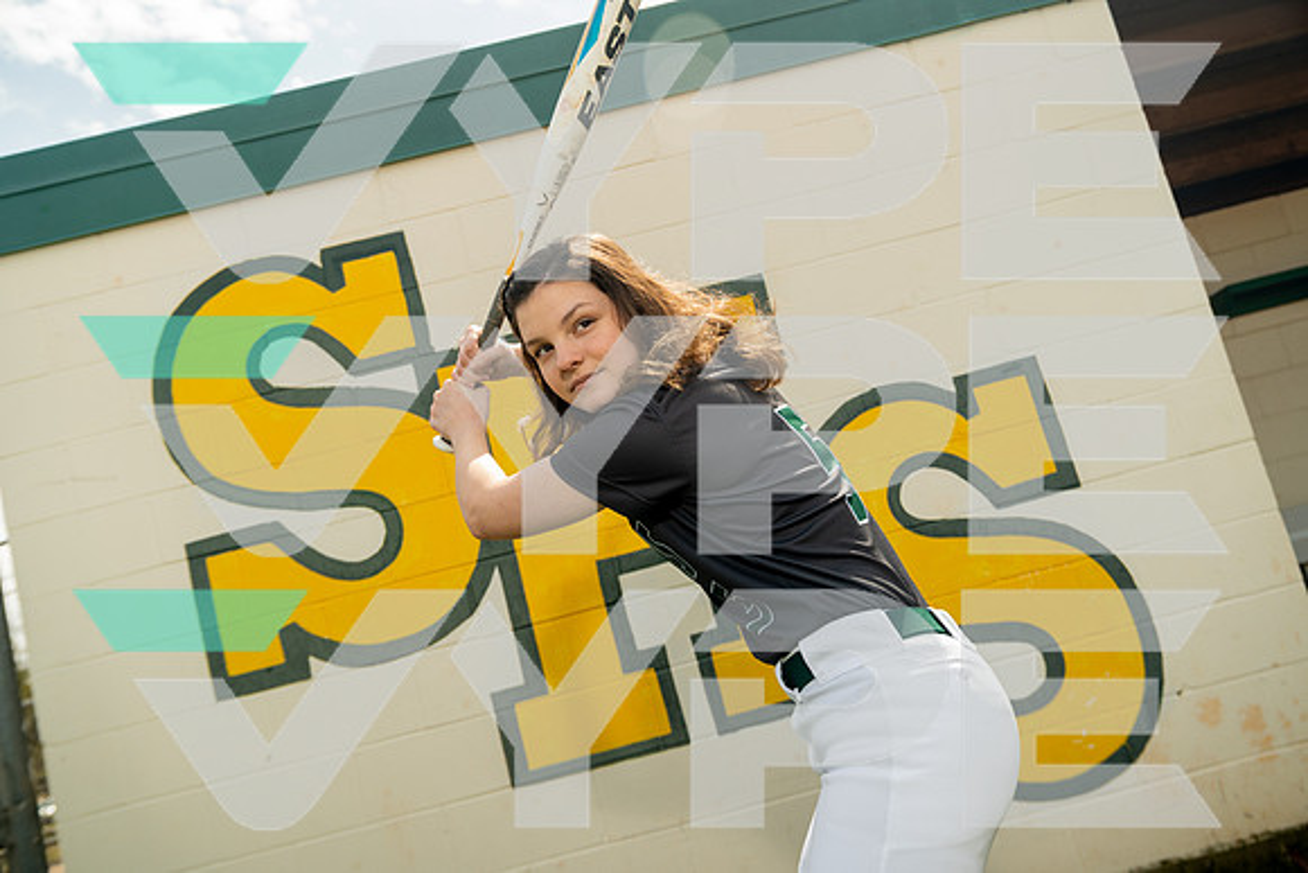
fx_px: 1199
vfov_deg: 40.0
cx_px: 654
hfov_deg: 57.2
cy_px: 436
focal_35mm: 33
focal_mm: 33
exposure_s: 1/250
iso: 250
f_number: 4.5
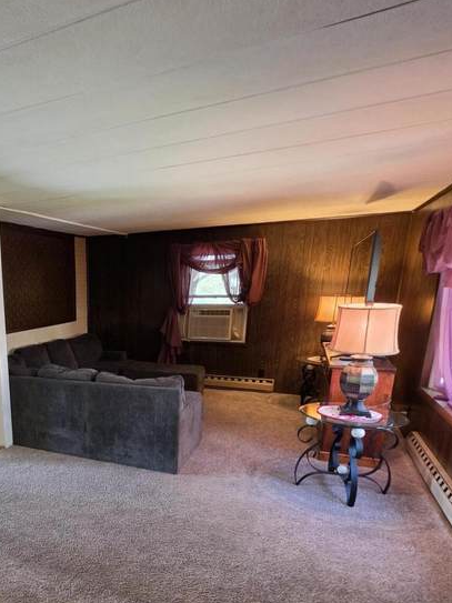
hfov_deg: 52.7
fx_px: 401
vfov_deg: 72.0
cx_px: 57
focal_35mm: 23
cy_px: 395
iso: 320
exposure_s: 1/60
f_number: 1.9
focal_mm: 2.2
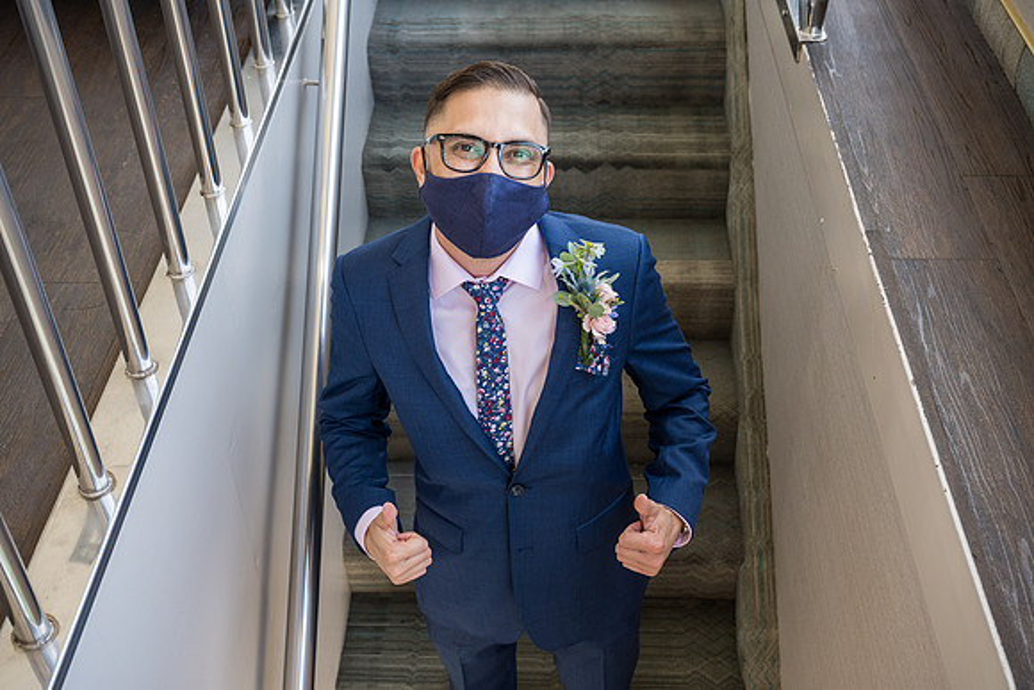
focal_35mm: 40
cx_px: 517
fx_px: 1149
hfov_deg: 48.4
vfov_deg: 33.4
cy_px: 345
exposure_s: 1/80
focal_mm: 40
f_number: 5
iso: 320
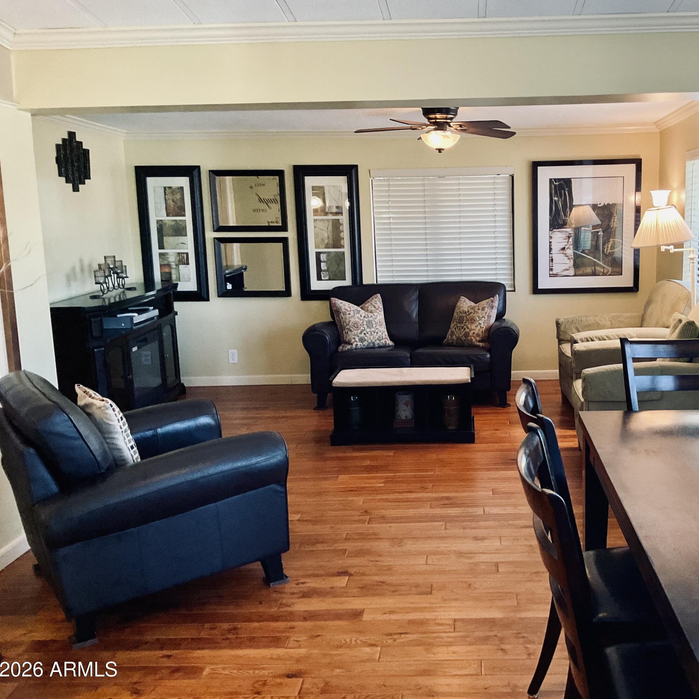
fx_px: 800
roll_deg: +1.4
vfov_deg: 47.2
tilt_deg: -9.9
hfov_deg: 46.4
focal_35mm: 35
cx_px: 474
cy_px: 344
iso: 250
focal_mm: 3
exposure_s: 1/60
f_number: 1.8
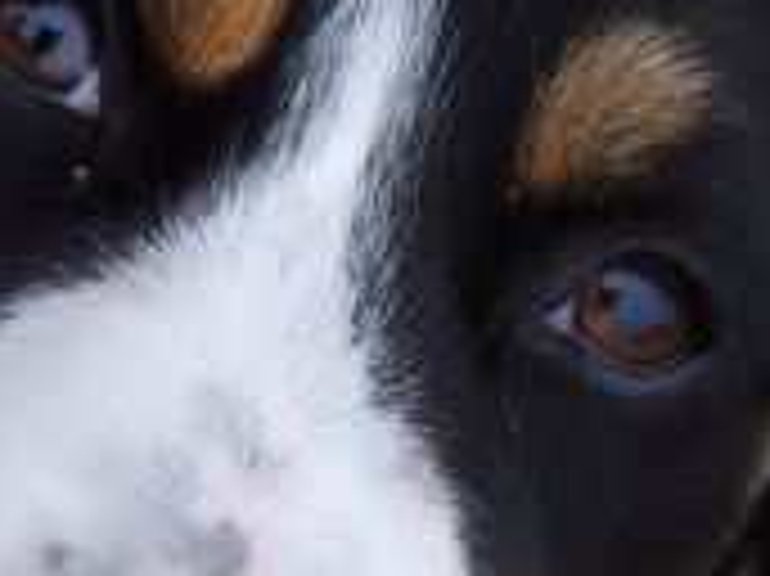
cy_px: 324
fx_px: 8113
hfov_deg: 5.4
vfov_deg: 4.1
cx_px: 284
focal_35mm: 365
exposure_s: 1/500
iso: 200
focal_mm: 90
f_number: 5.6
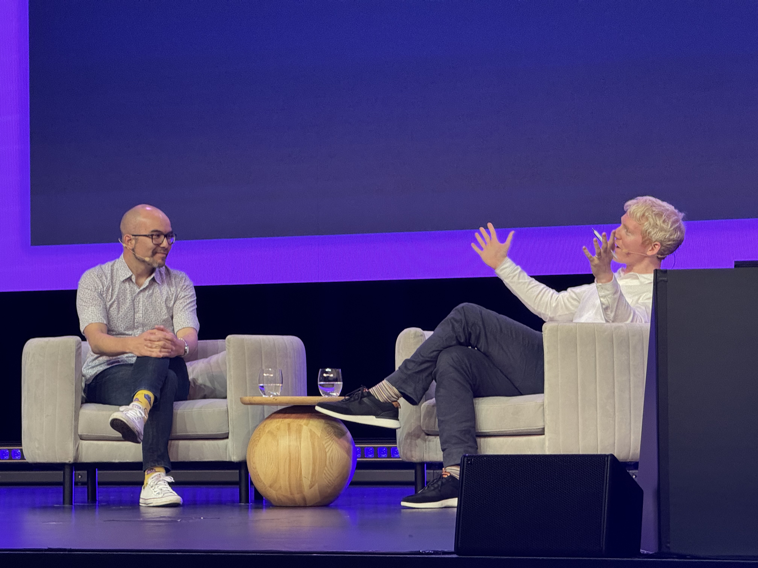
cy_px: 284
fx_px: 2628
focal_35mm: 120
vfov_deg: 12.3
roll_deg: -0.2
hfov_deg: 16.4
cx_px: 379
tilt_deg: +2.0
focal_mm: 15.66
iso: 320
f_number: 2.8
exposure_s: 1/57
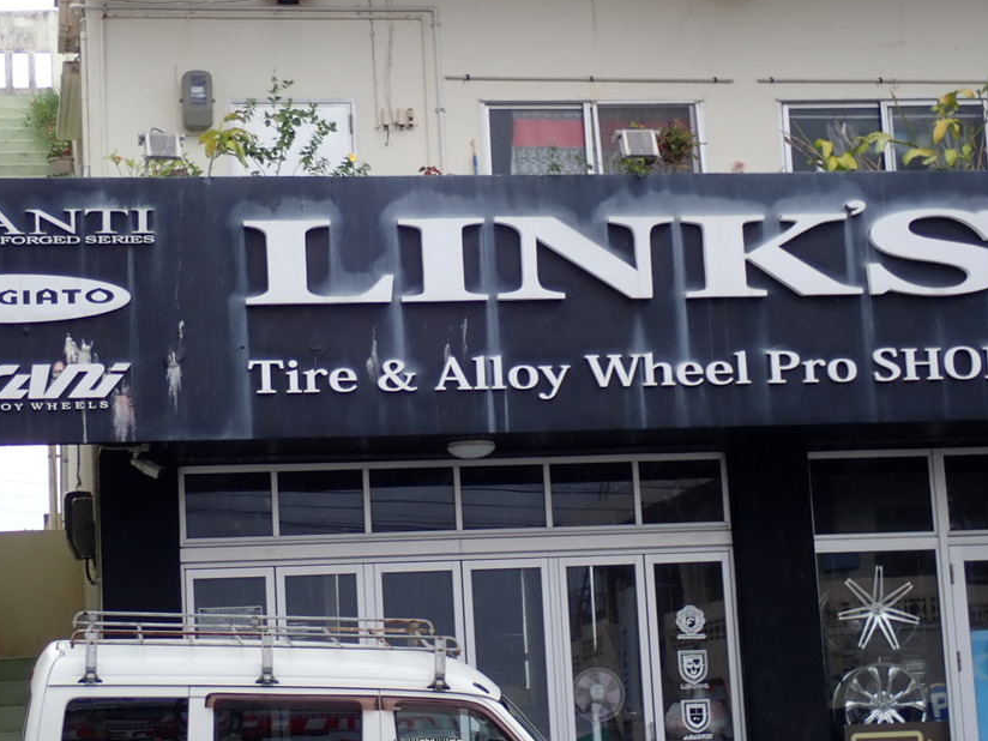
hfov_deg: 21.3
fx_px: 2626
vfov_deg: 16.0
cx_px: 427
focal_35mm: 92
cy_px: 290
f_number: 4.2
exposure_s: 1/160
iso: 100
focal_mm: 13.47
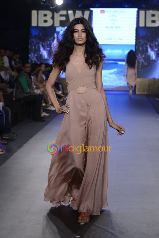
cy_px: 119
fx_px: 464
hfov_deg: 19.5
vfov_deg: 28.8
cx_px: 80
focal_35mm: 70
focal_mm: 70
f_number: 4.5
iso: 800
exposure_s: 1/250
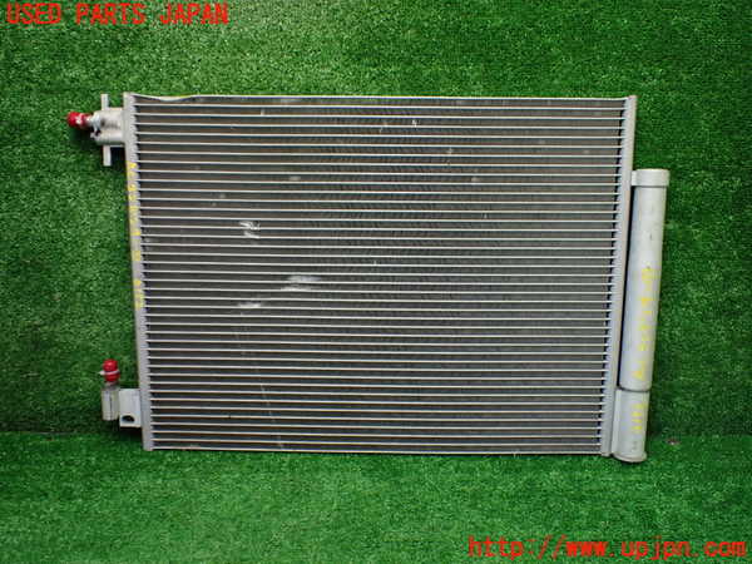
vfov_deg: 46.8
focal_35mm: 30
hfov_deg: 60.0
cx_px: 376
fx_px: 652
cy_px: 282
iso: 500
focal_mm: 5.4
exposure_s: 1/125
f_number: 2.3
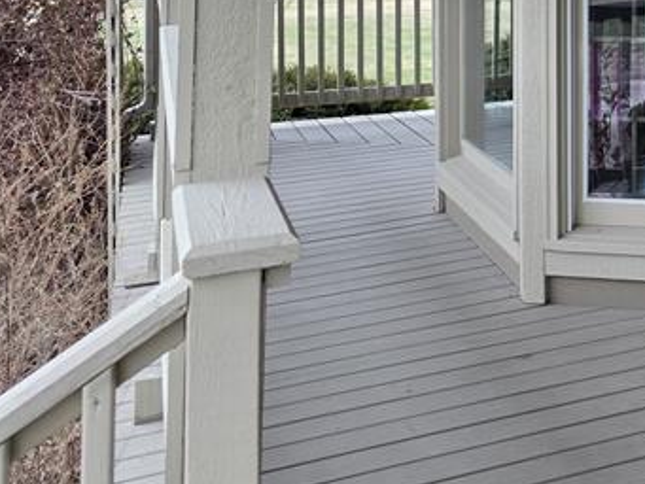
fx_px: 1286
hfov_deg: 24.0
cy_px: -132
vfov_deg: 19.7
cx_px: 885
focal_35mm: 69
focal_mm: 6.3
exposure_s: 1/180
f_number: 1.7
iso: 160
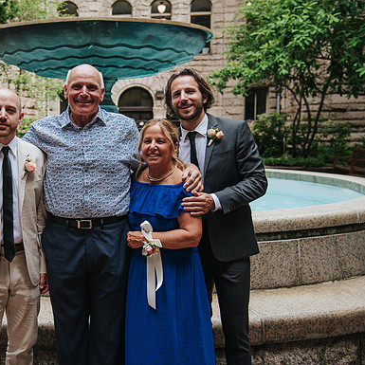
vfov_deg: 32.2
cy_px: 170
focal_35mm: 53
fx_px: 632
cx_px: 84
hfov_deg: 31.5
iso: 360
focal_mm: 38
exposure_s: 1/500
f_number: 4
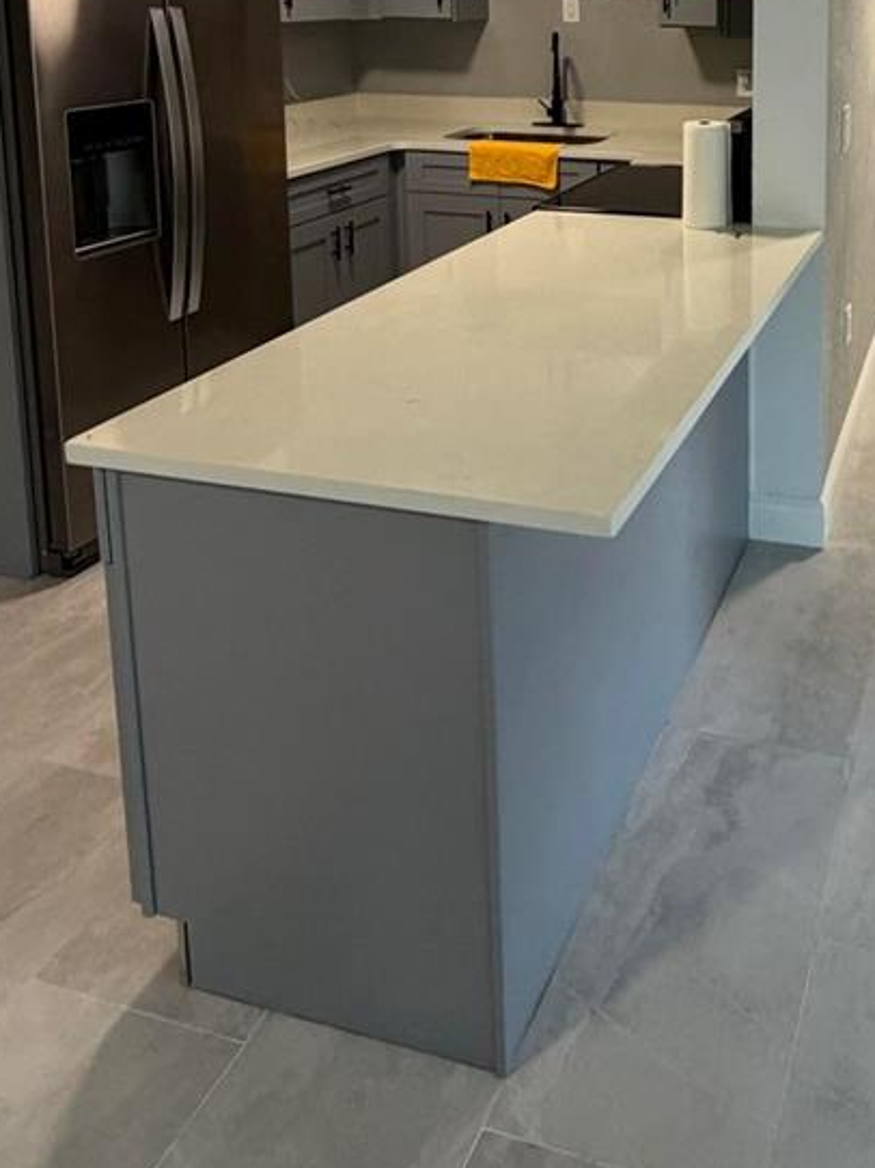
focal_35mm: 31
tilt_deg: -7.5
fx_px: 1046
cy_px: 125
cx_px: 752
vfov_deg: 51.7
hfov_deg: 42.4
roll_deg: -0.4
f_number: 2.2
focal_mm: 2.22
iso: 320
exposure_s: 1/120
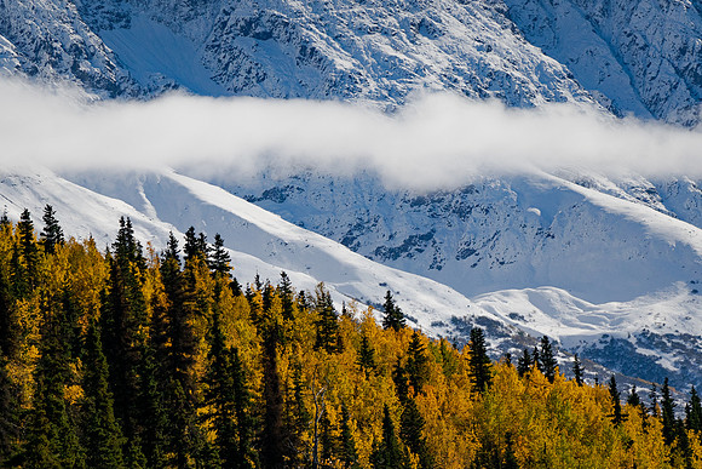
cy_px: 234
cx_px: 351
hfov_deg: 7.0
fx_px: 5703
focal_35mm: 292
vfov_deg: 4.7
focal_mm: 191
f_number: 5.6
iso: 200
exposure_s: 1/5000
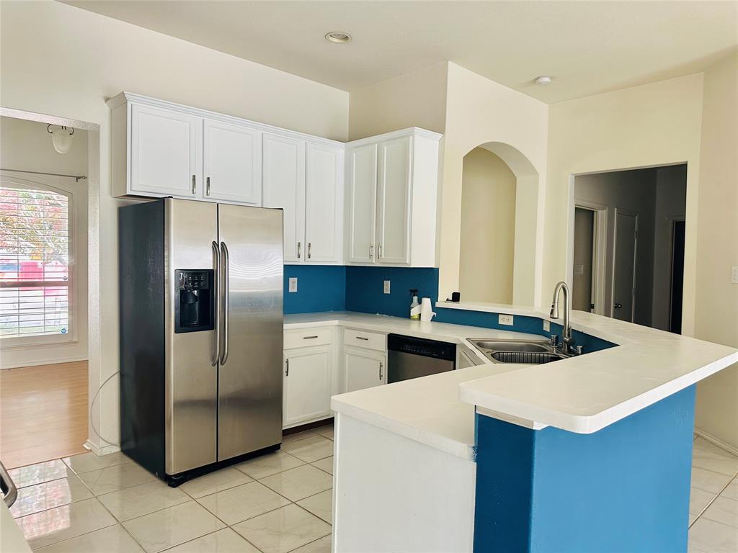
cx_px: 369
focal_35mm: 24
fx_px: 512
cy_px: 276
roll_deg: -1.9
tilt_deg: -2.8
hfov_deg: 71.6
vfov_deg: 56.8
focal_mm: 6.86
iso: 160
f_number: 1.78
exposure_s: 1/121
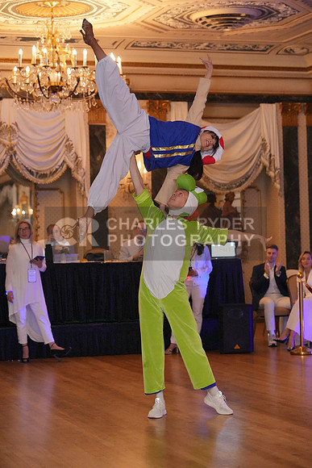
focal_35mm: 83
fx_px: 1078
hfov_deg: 16.5
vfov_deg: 24.5
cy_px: 234
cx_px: 156
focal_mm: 83
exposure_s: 1/250
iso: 8000
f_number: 3.2
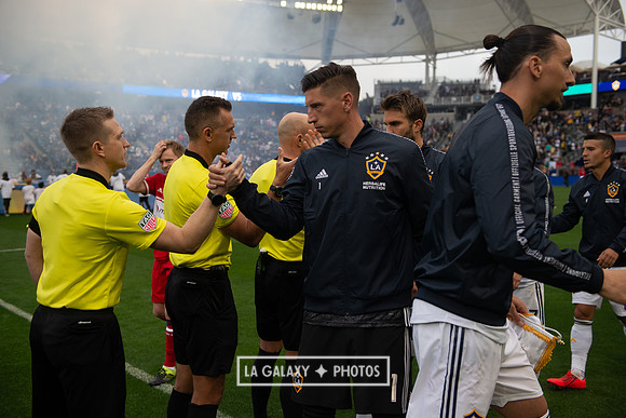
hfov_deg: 48.4
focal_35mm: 40
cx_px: 313
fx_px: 696
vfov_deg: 33.4
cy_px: 209
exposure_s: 1/800
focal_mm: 40
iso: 500
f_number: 3.5
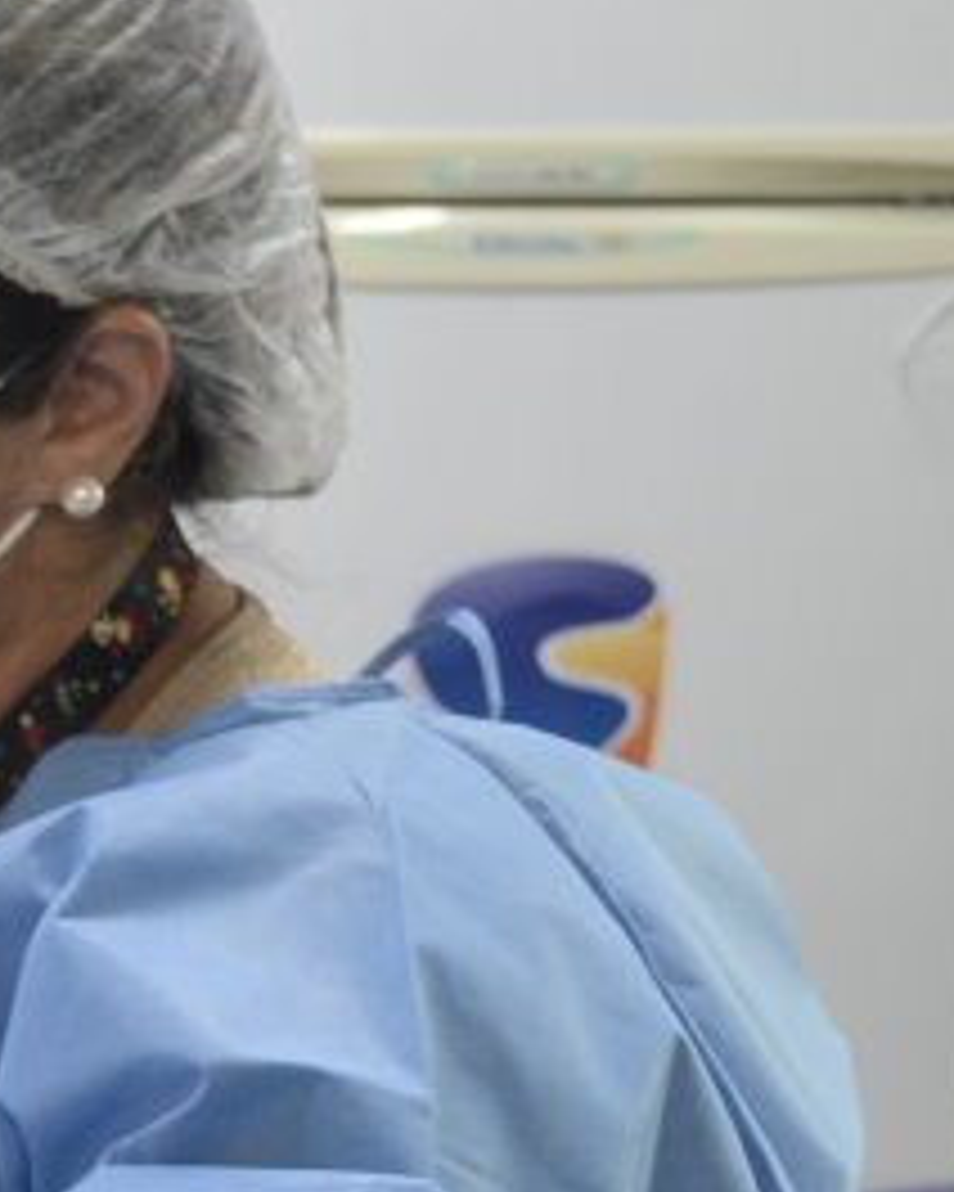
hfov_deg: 10.6
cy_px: 1136
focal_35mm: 136
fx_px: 4800
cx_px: -819
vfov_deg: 14.0
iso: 400
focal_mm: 32
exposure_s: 1/25
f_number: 4.8
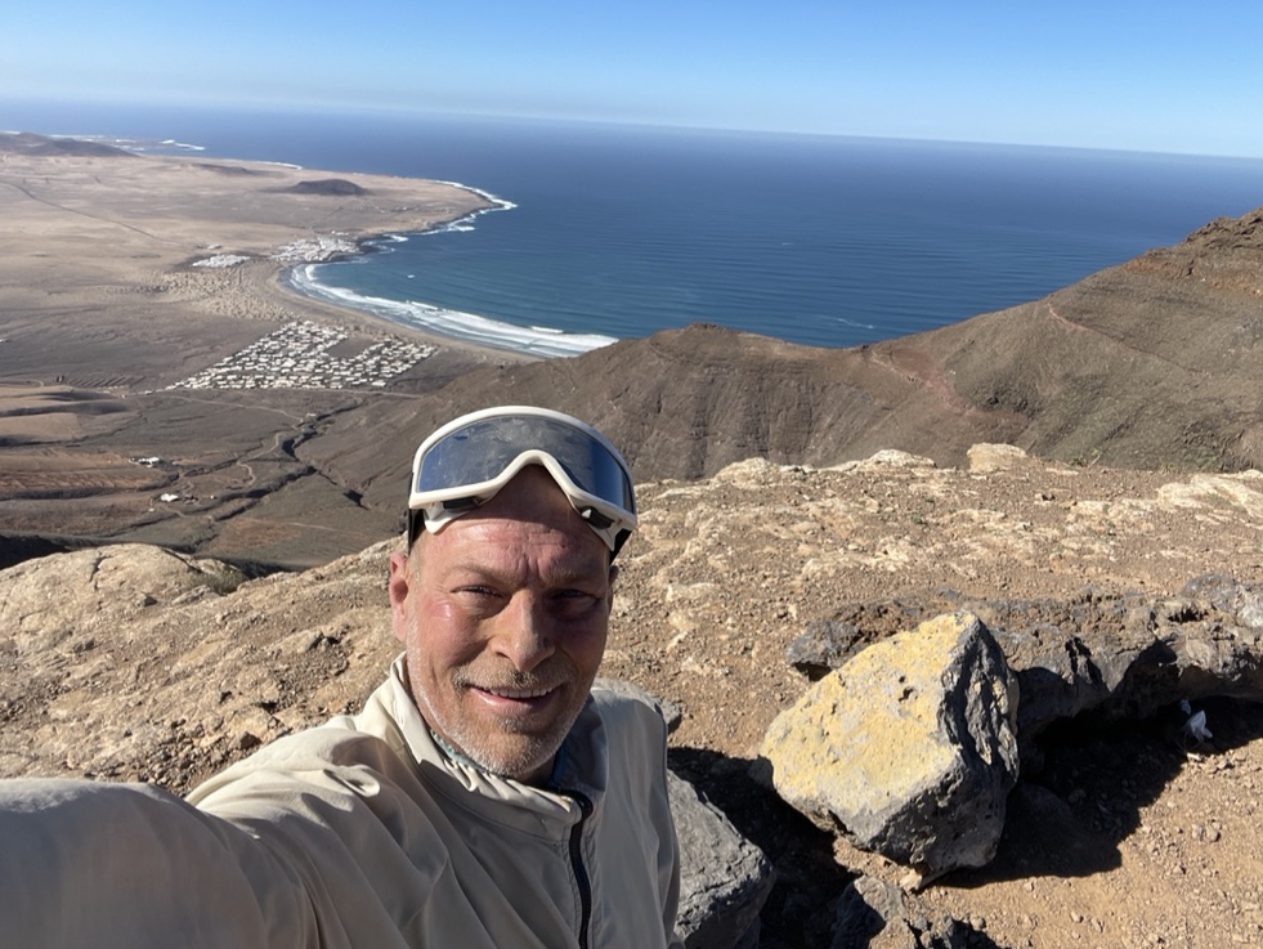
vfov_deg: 56.9
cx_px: 657
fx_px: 876
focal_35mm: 24
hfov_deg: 71.5
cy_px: 468
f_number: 2.2
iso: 25
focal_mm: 2.71
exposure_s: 1/1199
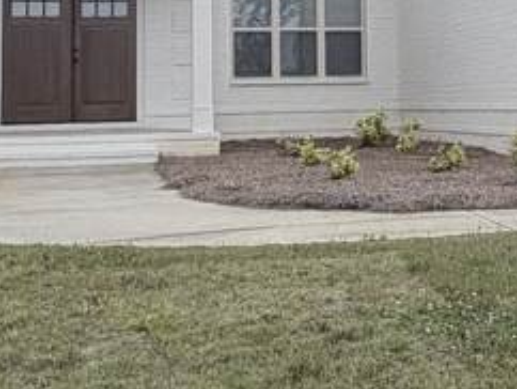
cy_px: -19
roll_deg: +1.2
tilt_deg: +5.8
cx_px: 359
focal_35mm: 74
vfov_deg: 19.3
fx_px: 1106
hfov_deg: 26.1
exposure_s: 1/770
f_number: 2.2
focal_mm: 2.22
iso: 32
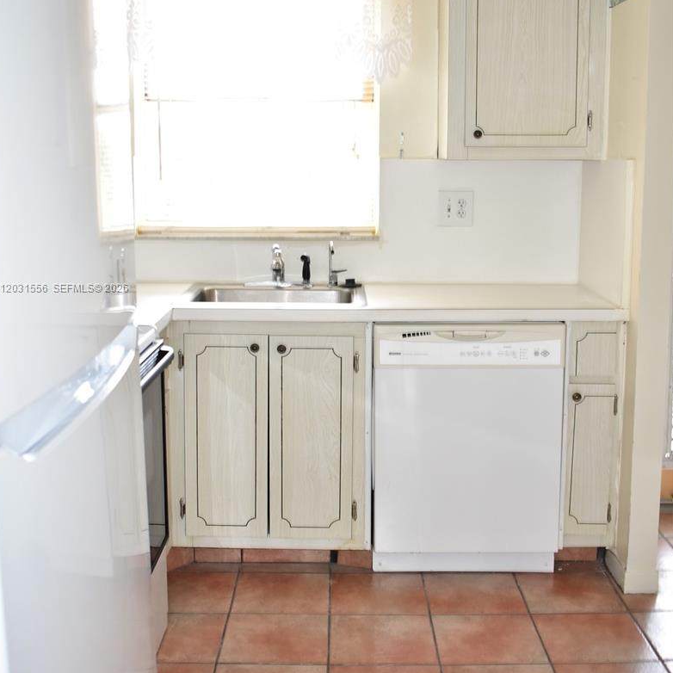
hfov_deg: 39.2
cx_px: 333
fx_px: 946
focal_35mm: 43
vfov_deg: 39.1
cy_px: 288
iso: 450
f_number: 4
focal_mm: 22
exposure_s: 1/60
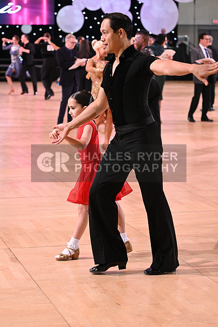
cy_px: 164
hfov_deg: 13.7
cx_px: 109
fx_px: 908
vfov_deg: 20.4
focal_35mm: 100
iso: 1600
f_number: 4.5
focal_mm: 100
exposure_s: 1/200
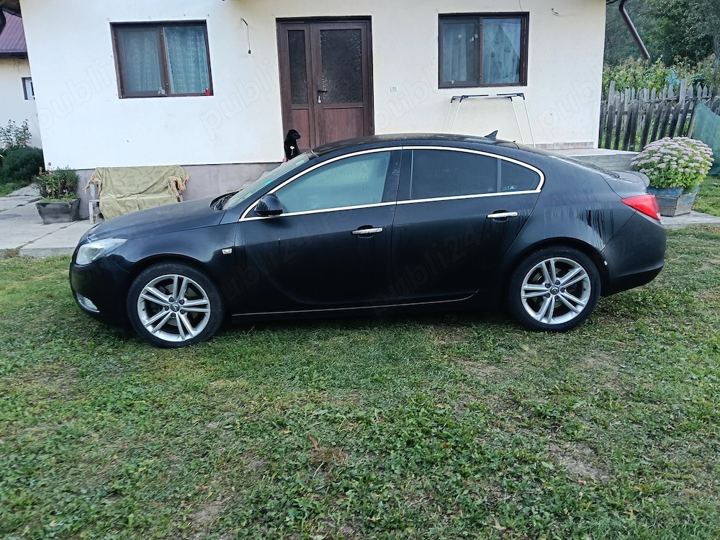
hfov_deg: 65.3
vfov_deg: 51.4
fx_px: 562
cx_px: 360
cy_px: 270
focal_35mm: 27
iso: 80
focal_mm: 3.98
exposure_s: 1/33.3
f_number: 1.8
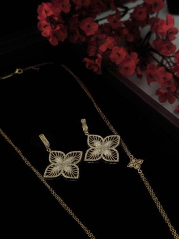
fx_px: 331
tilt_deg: -38.9
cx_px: 90
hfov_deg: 30.3
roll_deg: +8.1
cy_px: 120
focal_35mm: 48
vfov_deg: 39.6
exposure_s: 1/60
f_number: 1.78
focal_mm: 6.76
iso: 160
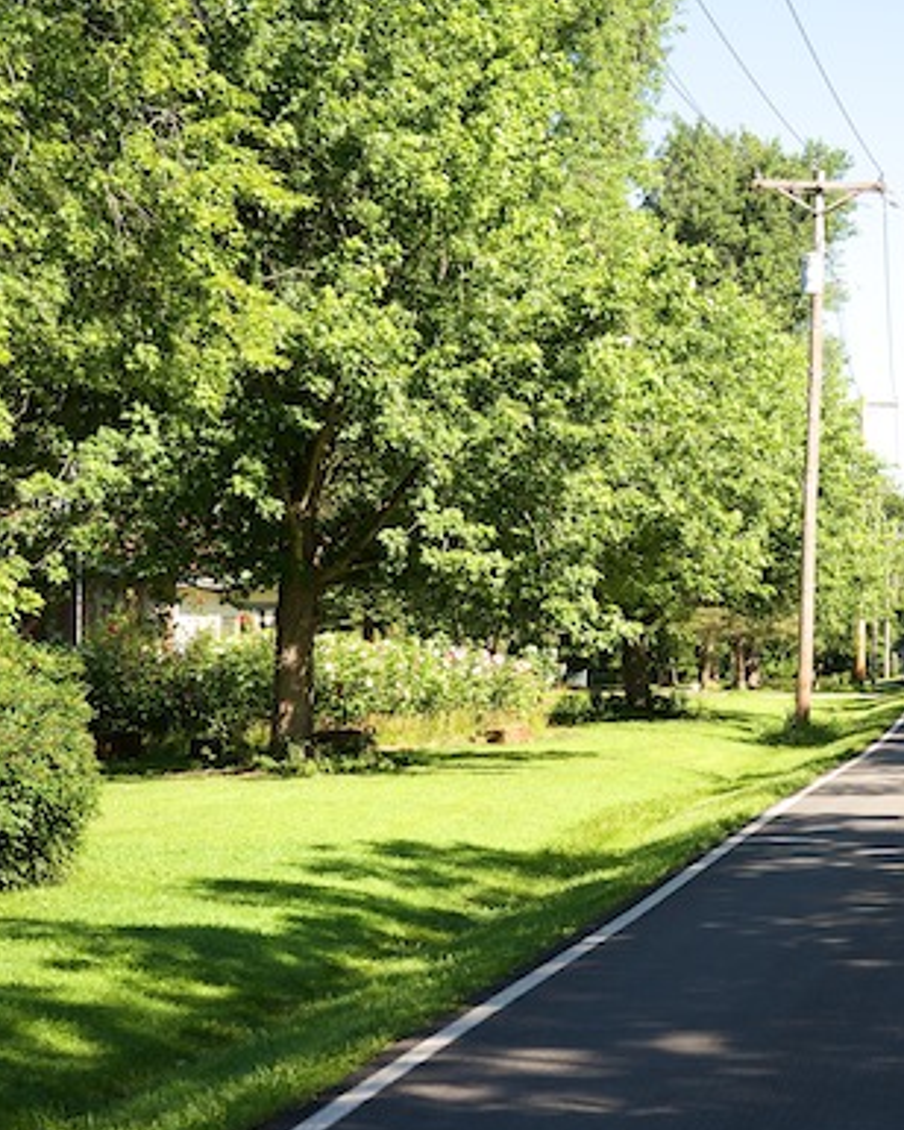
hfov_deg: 17.1
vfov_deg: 21.7
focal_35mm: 88
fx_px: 2943
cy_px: 581
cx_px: 875
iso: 400
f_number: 9
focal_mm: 60
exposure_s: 1/320
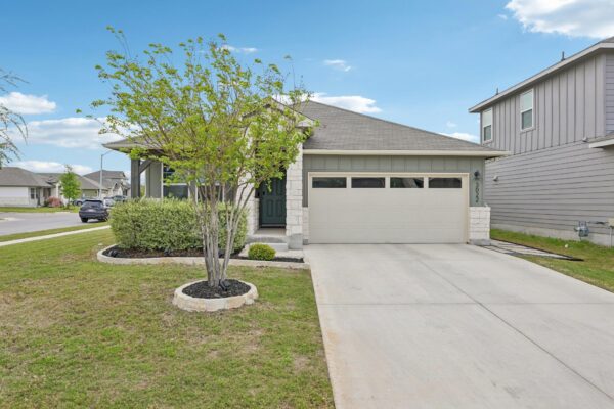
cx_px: 307
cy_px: 204
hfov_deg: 73.7
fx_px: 409
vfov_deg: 53.1
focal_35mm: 24
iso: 100
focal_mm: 24
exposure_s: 1/250
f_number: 6.7
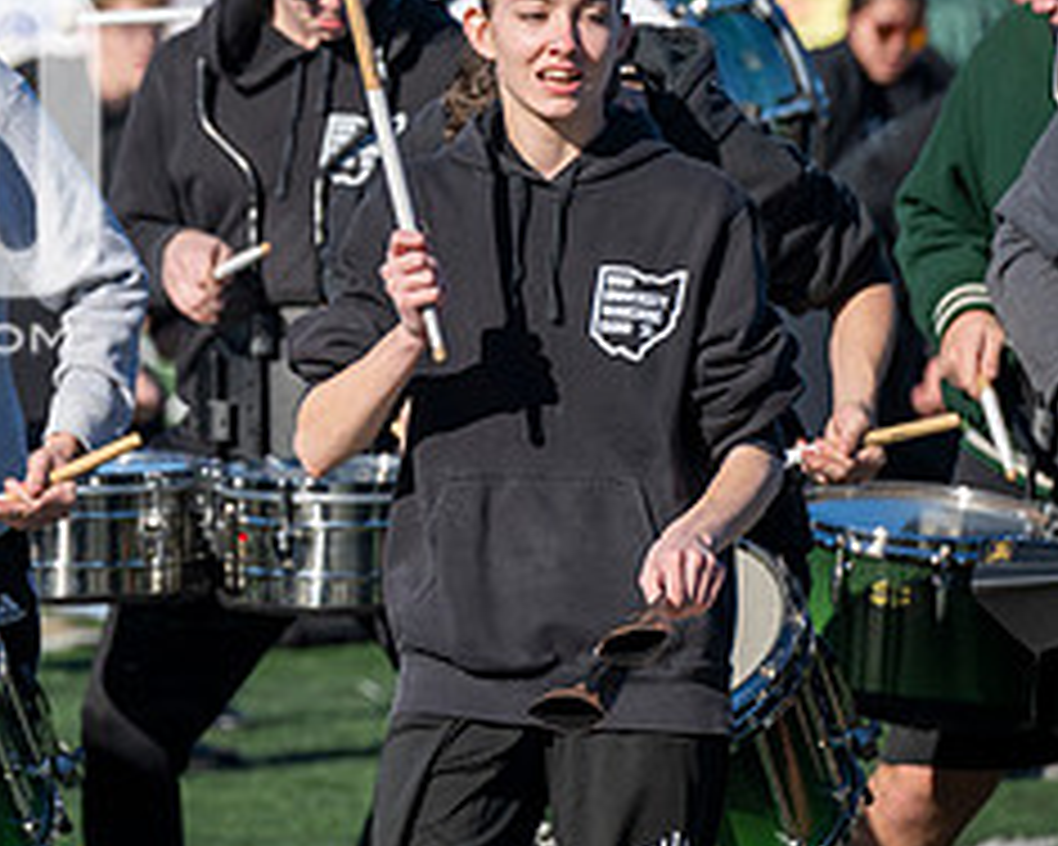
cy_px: 178
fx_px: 14498
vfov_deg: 3.3
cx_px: -239
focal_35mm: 463
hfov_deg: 4.2
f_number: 5
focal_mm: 200
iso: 200
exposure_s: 1/2000
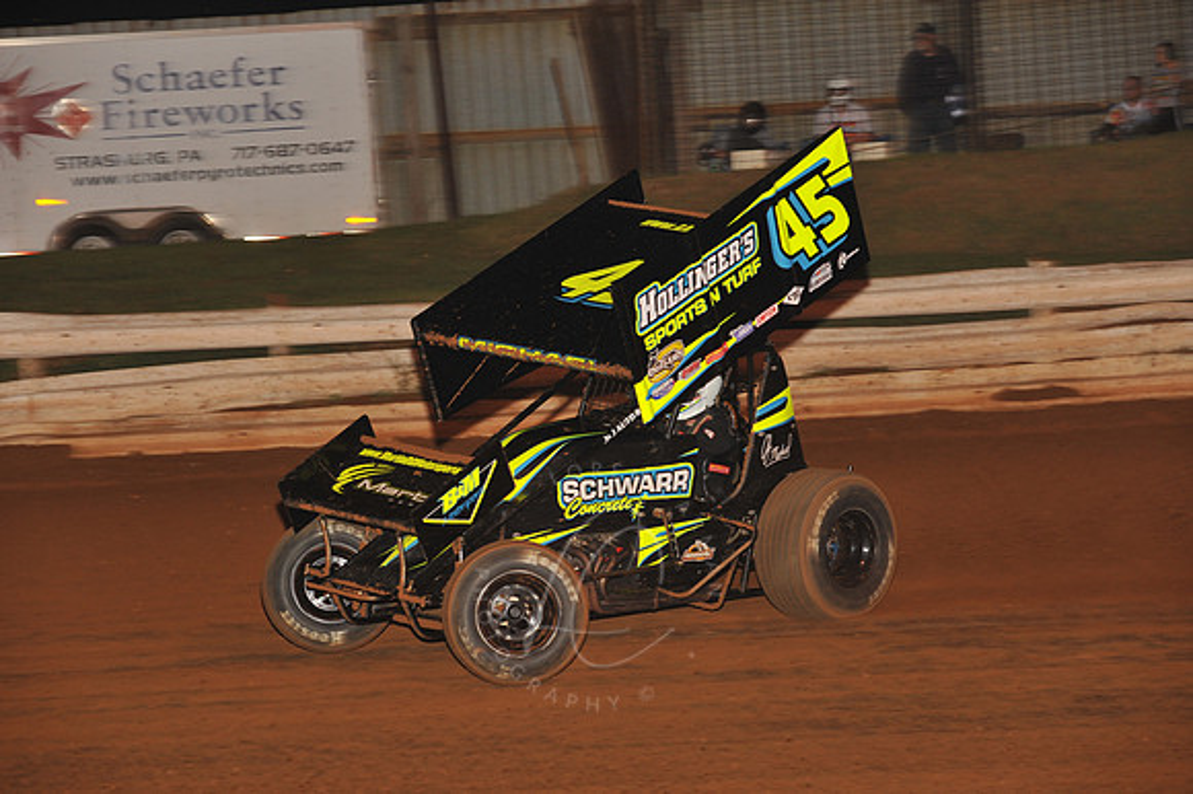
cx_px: 596
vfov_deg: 11.0
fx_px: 4140
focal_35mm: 125
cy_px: 397
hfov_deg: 16.4
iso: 800
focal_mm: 125
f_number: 6.3
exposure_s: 1/250
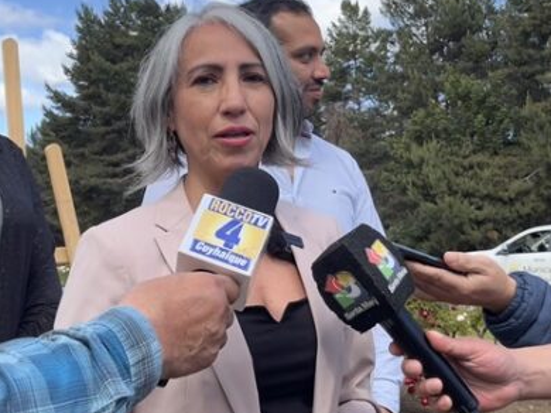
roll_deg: +0.1
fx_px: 795
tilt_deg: +3.1
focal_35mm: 50
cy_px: 175
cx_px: 278
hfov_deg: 38.2
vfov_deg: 29.0
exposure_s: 1/1600
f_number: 1.6
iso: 50
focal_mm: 5.1
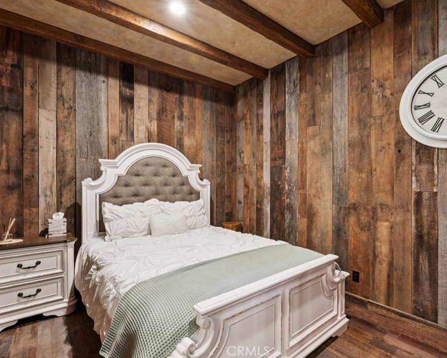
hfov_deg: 86.4
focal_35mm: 18
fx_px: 237
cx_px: 247
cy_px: 178
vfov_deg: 74.1
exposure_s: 4
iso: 100
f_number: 13
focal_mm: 15.8
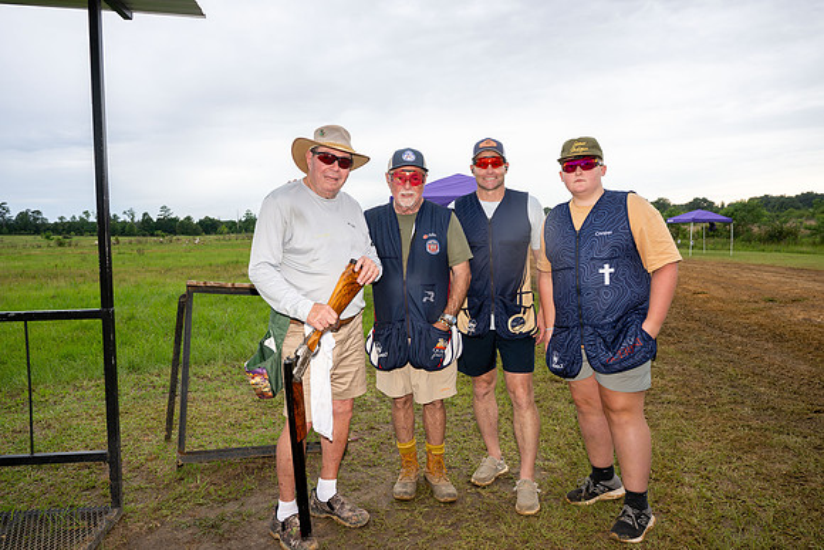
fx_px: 572
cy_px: 275
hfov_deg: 71.5
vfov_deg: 51.3
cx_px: 412
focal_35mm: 25
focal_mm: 25
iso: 90
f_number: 5
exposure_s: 1/100
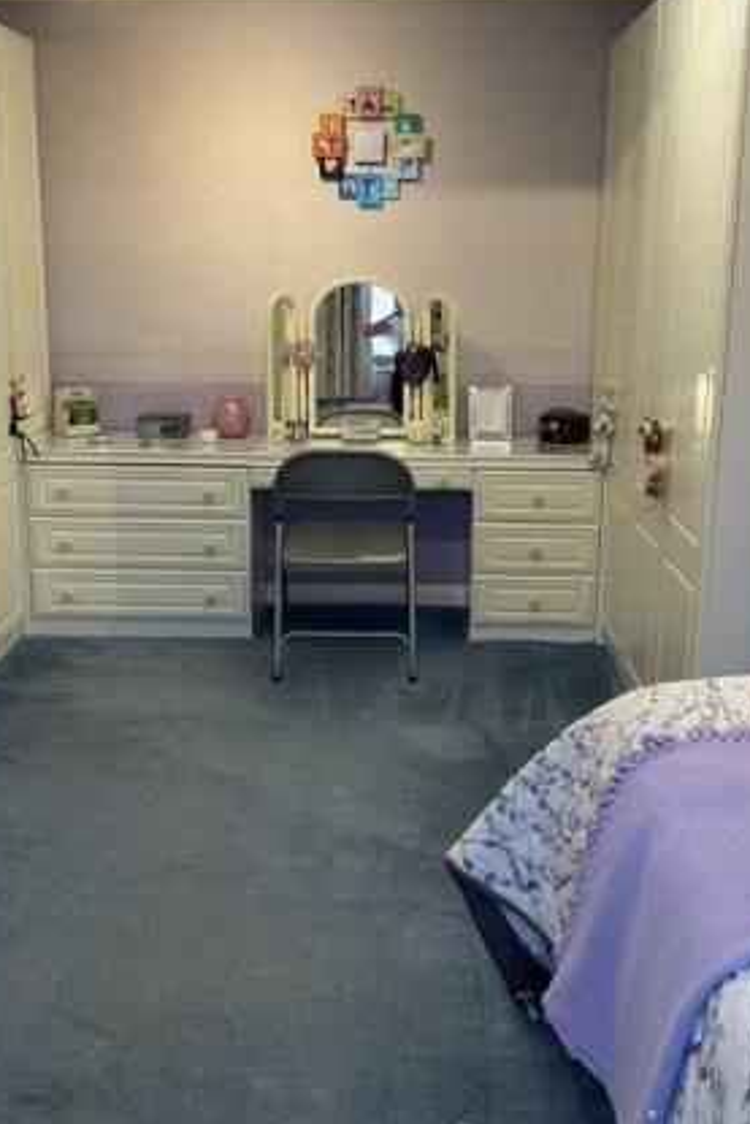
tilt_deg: -14.7
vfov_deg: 50.7
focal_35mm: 38
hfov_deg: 35.1
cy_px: 554
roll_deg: -0.1
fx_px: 1186
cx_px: 364
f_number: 1.8
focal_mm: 4.25
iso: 100
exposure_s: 1/50
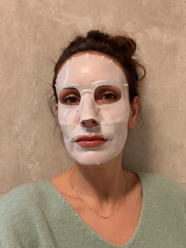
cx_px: 93
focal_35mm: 30
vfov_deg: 60.0
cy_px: 124
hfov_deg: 46.8
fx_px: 215
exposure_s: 1/50
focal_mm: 2.71
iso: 200
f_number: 1.9
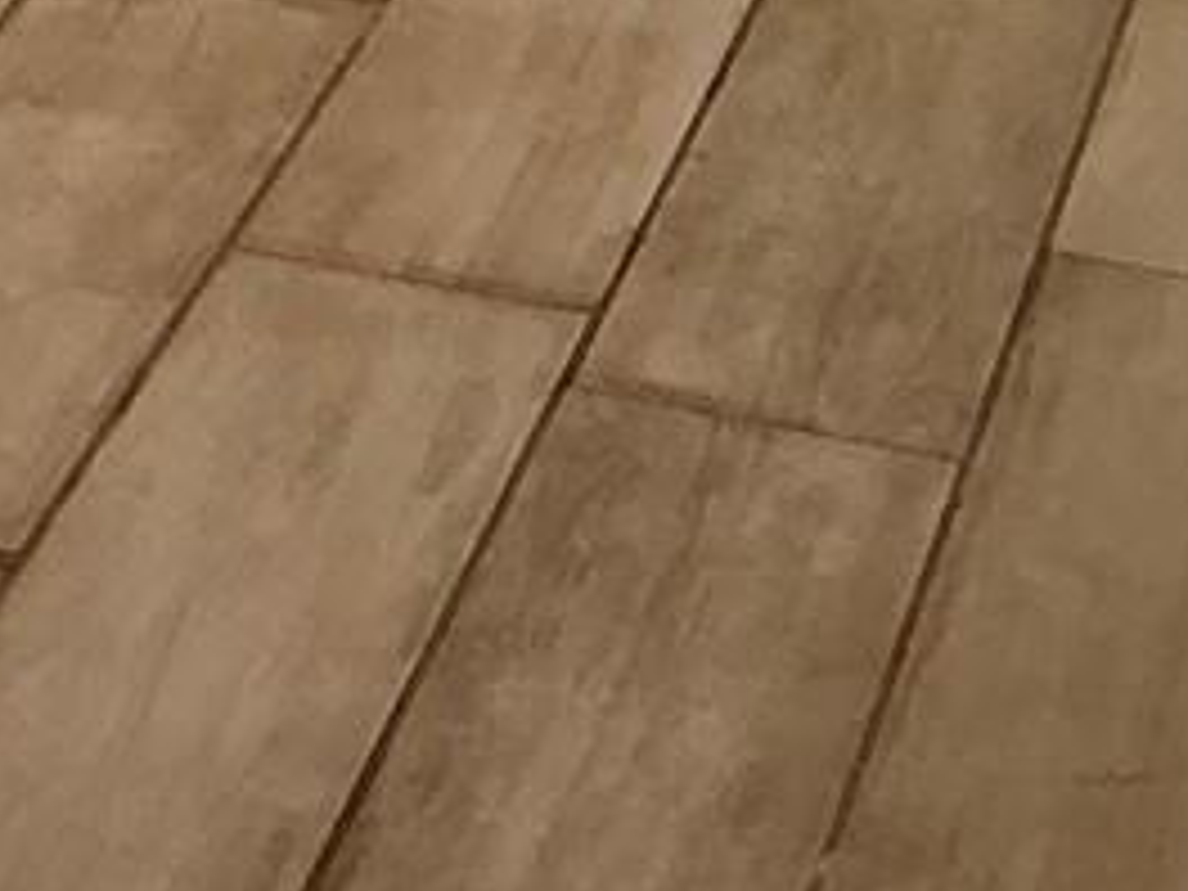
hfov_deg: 10.6
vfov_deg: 7.9
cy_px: -1440
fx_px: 5834
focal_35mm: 170
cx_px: -1269
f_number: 1.8
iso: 50
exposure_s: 1/60
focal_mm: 3
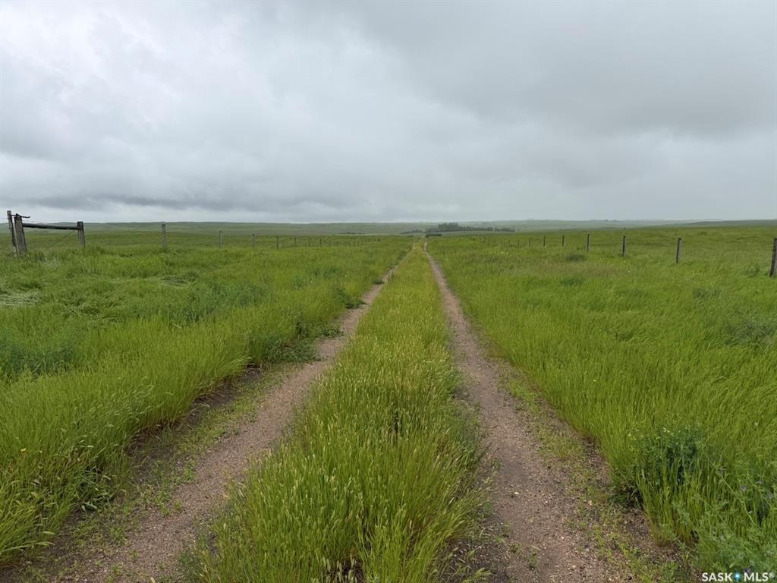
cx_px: 388
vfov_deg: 56.8
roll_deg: +0.1
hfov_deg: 71.6
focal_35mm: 24
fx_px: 539
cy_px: 292
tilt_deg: -6.9
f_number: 1.78
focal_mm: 6.76
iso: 80
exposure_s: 1/3145
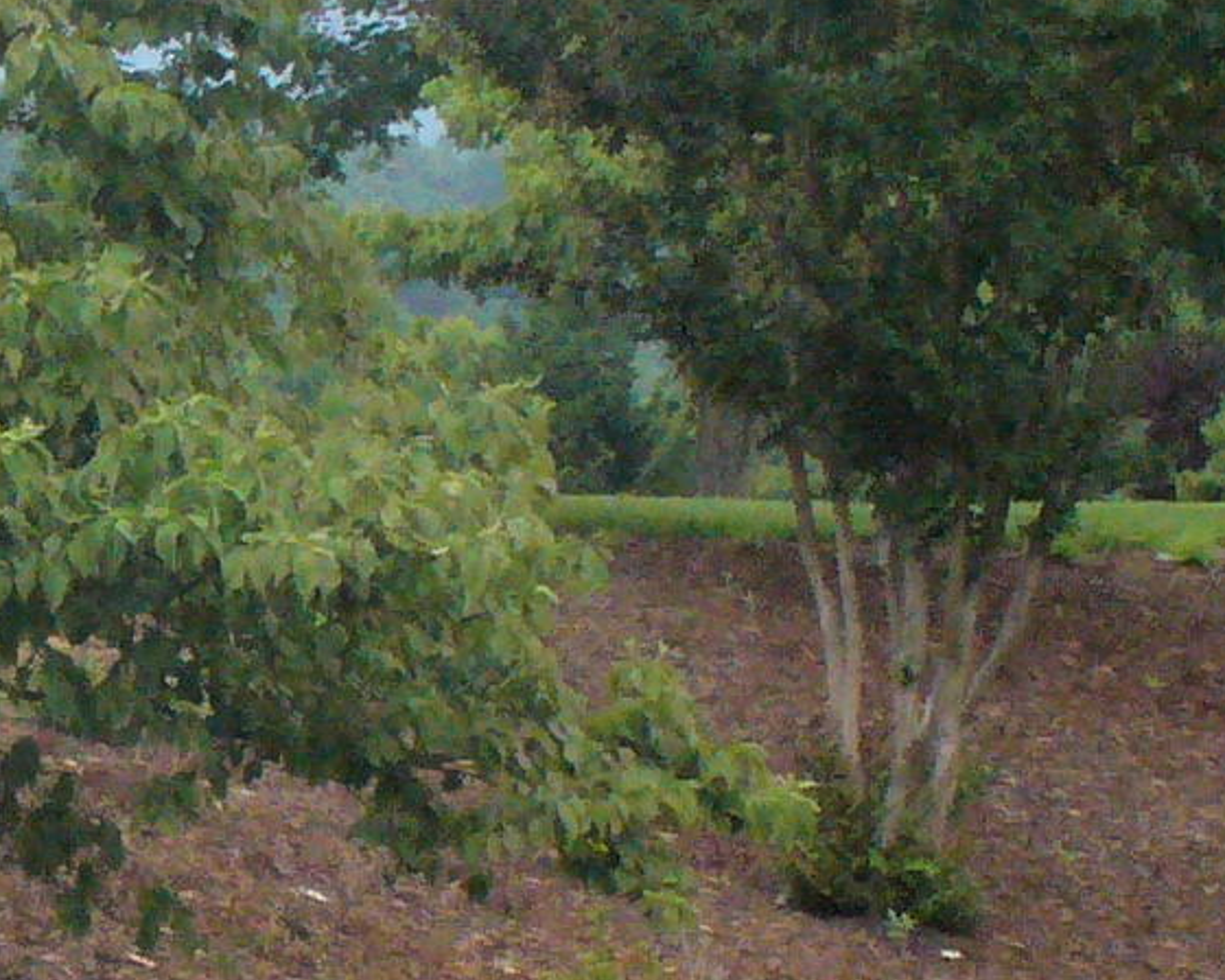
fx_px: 5982
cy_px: 630
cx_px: -389
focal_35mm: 165
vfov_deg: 9.4
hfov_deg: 11.4
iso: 400
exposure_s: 1/500
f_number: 5.6
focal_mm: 6.1
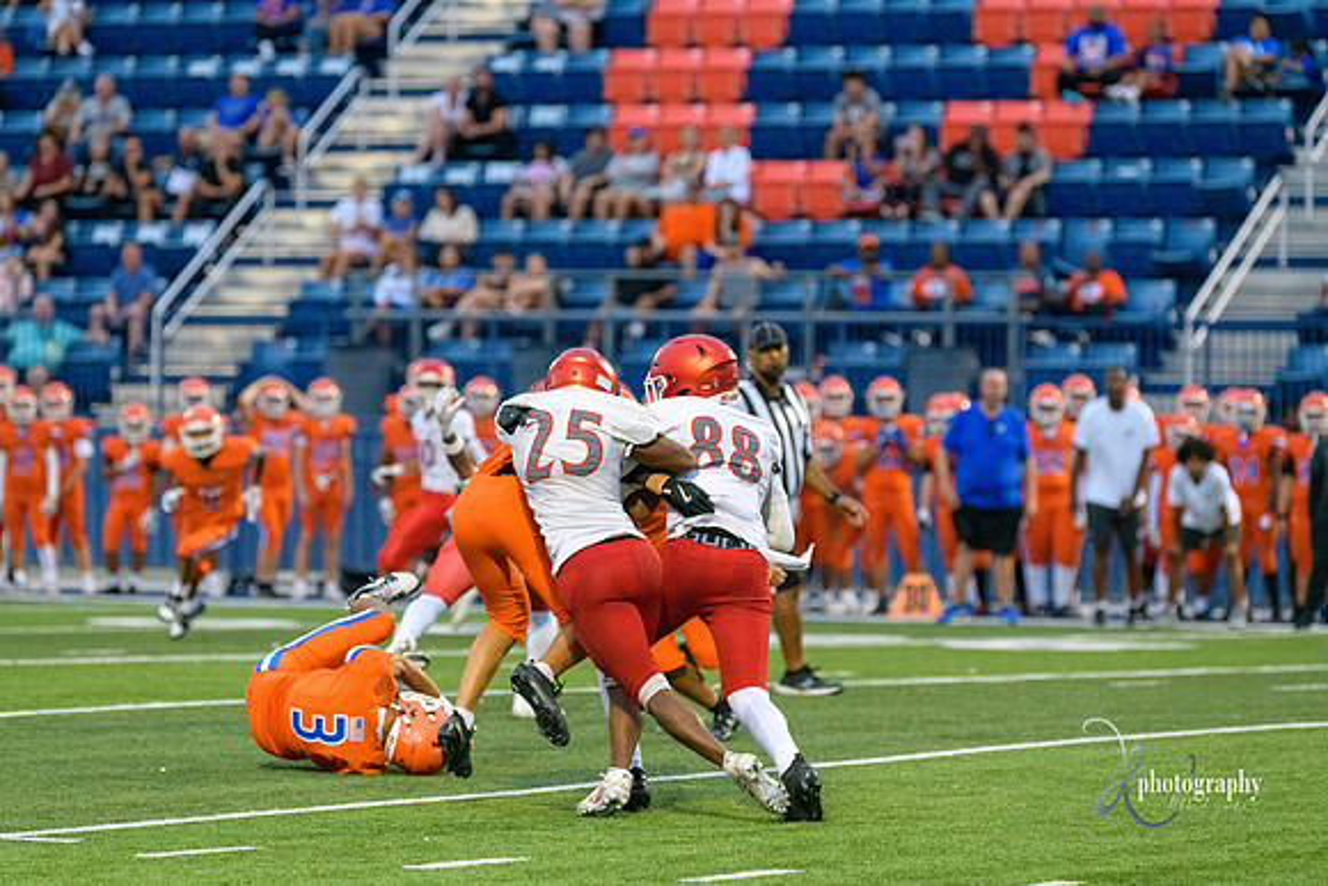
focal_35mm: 210
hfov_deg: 9.8
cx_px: 664
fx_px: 7748
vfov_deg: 6.5
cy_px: 443
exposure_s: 1/2000
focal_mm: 210
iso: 4000
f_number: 3.5
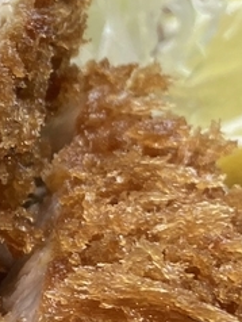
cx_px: -285
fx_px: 1312
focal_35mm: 141
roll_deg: -2.0
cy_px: 161
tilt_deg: -28.8
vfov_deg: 14.0
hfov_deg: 9.6
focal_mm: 3.99
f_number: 1.8
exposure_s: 1/50
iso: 125
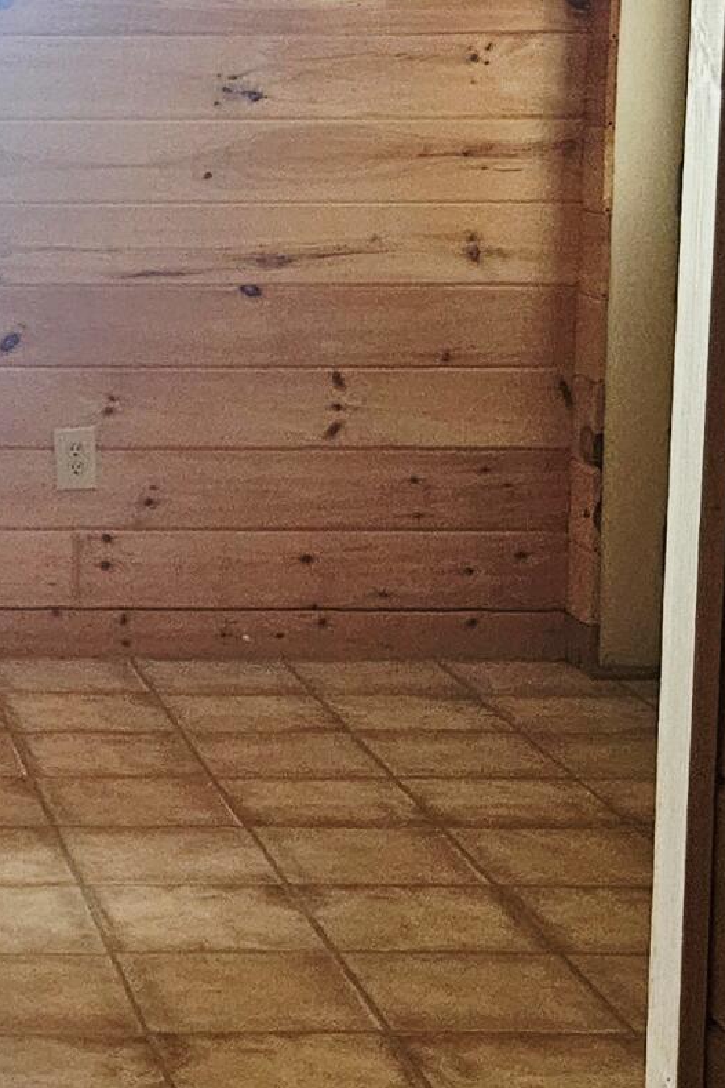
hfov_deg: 14.2
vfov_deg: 22.3
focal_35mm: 91
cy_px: 349
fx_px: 2749
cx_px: -300
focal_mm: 5.4
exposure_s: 1/172
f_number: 1.8
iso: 500
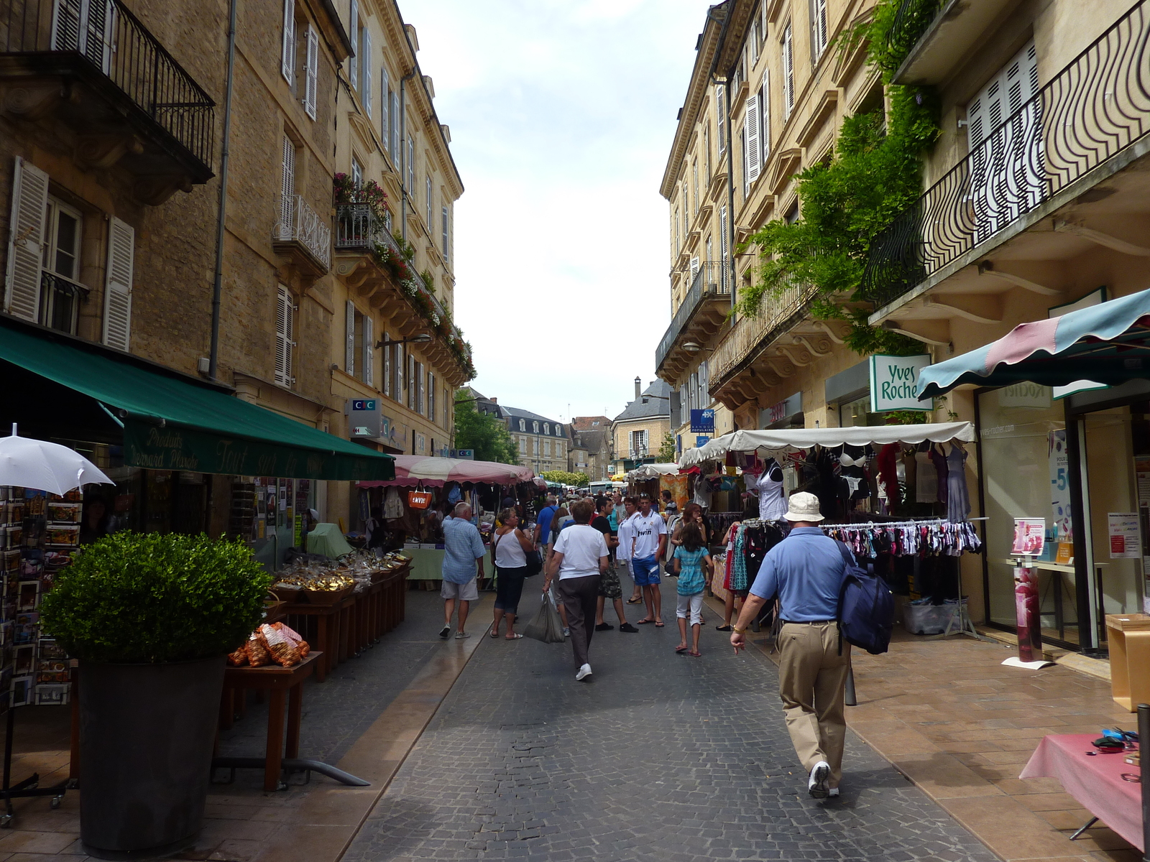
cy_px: 431
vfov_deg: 54.9
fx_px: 831
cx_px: 575
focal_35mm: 25
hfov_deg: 69.4
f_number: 4
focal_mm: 4.1
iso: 80
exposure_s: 1/400
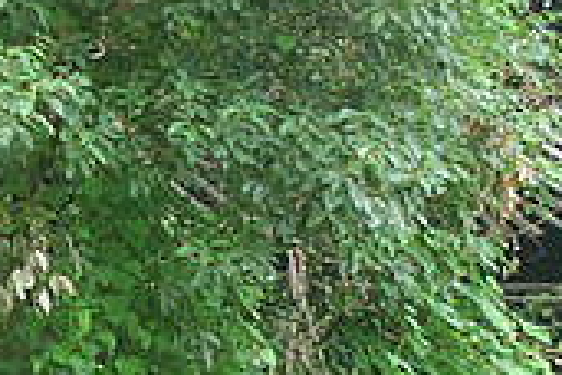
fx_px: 4371
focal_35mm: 280
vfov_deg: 4.9
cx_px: -707
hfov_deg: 7.0
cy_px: 331
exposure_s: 1/100
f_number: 4
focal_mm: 40
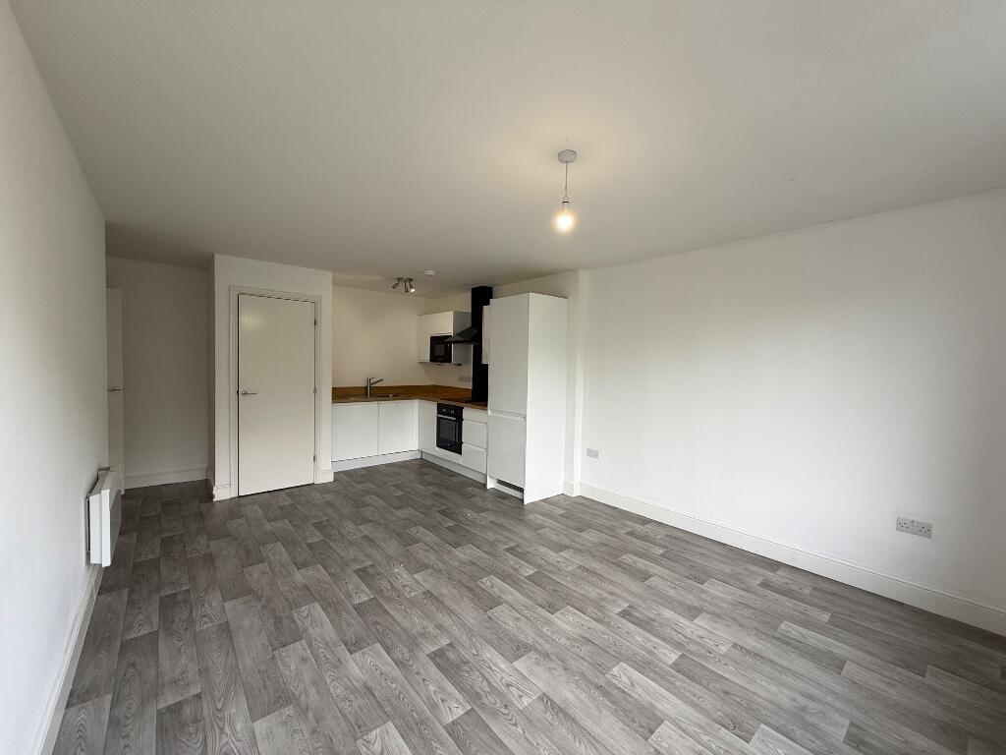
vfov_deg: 85.7
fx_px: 407
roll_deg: -2.1
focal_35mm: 14
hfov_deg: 102.1
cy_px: 378
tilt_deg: -1.3
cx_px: 503
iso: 64
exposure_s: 1/99
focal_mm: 2.22
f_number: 2.2
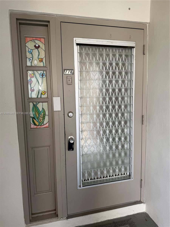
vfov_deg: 71.6
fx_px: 157
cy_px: 114
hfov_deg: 56.8
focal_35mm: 24
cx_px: 85
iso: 80
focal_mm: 6.76
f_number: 1.78
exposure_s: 1/121
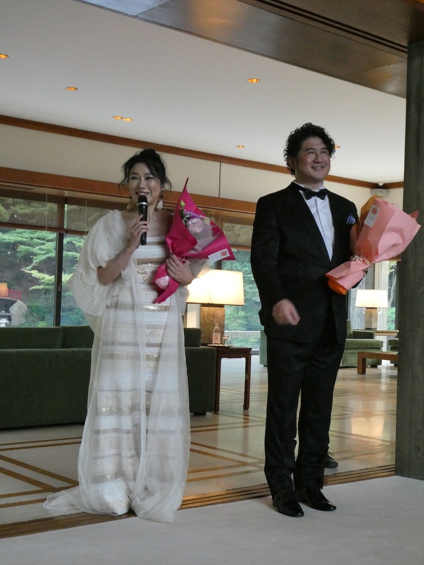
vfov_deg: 38.2
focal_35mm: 50
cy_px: 282
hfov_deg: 29.1
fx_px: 817
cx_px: 212
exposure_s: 1/80
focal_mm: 9
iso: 1000
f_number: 4.1
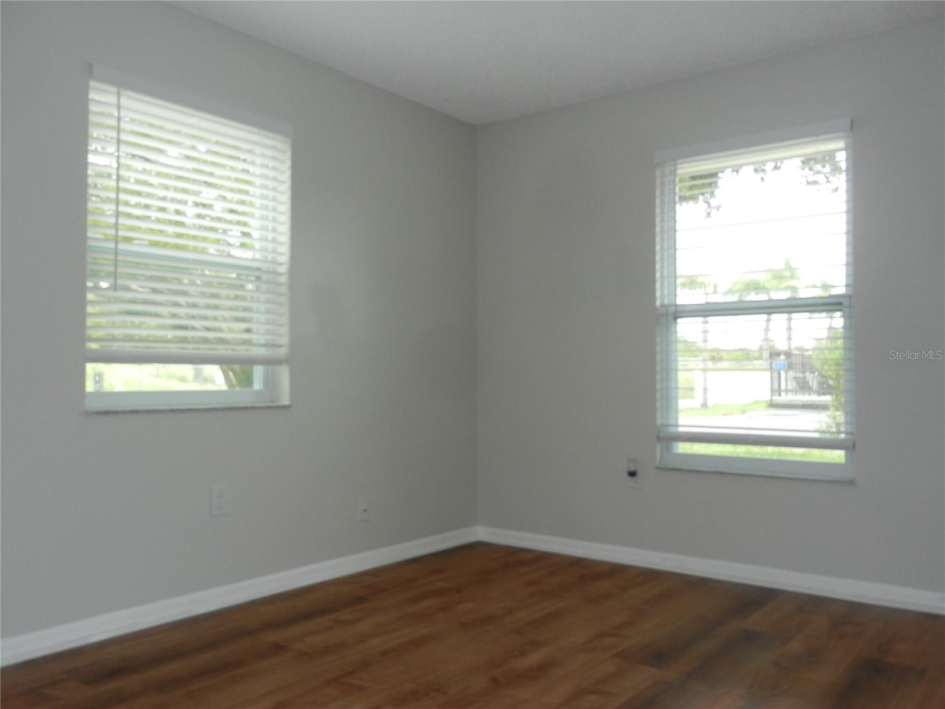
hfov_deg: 61.7
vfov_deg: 48.2
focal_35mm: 29
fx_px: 792
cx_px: 472
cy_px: 354
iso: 160
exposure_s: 1/100
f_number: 3.6
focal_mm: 5.1
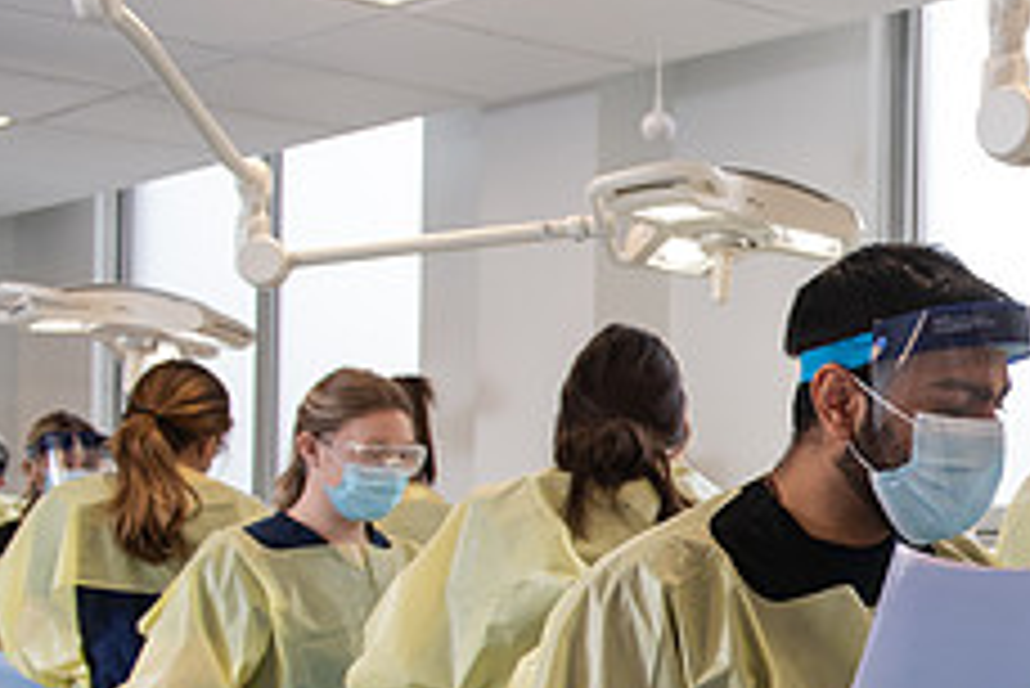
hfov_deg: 25.7
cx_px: 1214
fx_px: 2033
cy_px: 546
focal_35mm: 71
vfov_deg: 19.0
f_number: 4.5
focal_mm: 28
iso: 500
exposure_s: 1/200
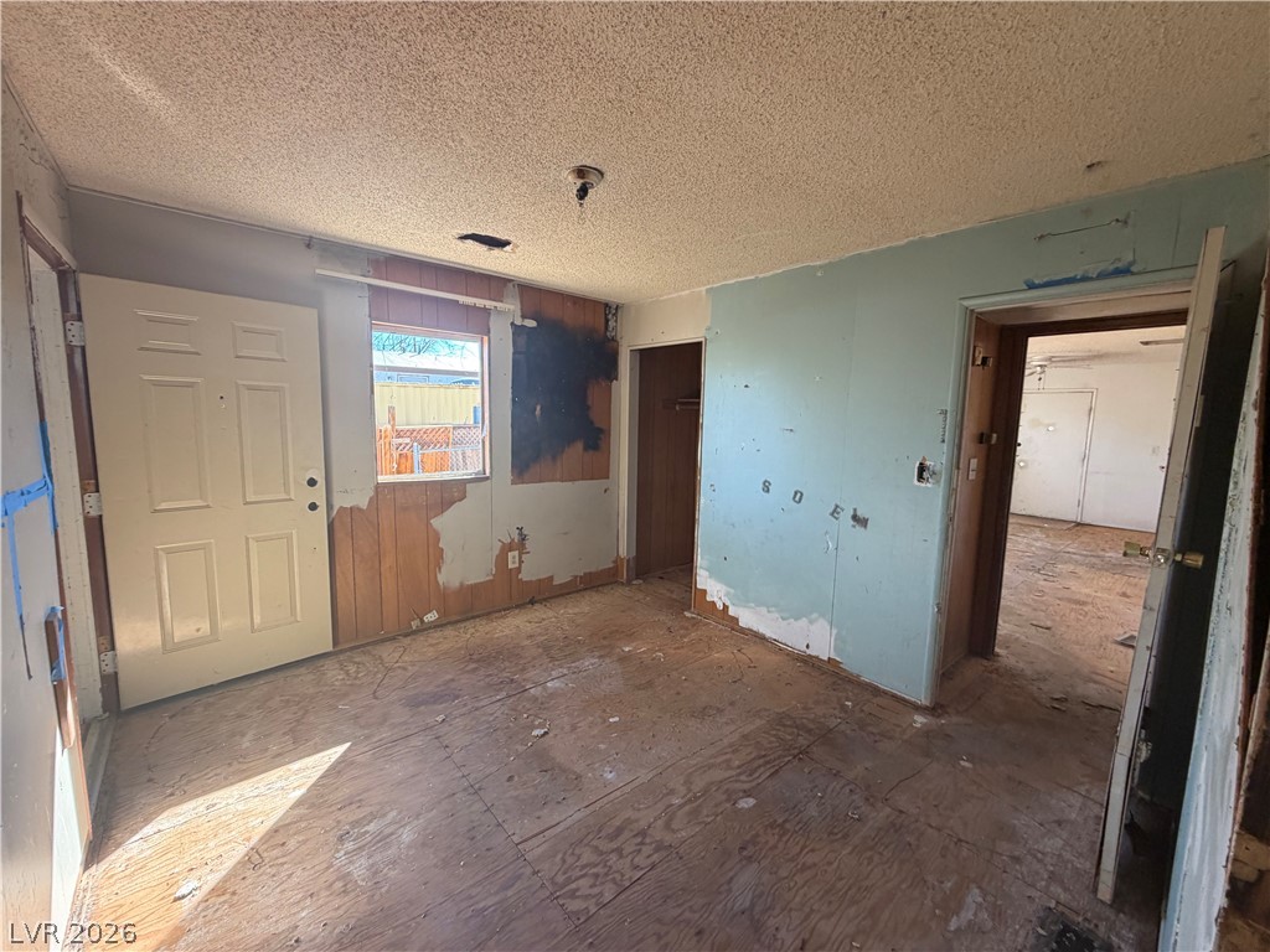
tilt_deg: -6.3
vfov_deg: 85.7
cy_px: 476
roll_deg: -1.7
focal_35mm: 14
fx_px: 514
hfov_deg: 102.1
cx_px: 635
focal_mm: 2.22
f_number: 2.2
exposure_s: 1/121
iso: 125
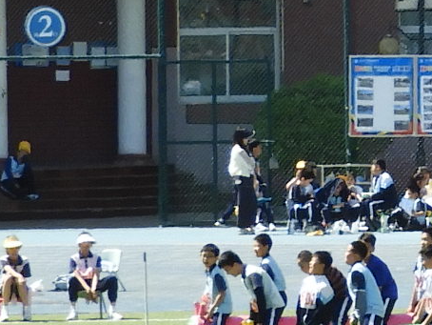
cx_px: 1169
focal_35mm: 898
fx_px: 11213
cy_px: -110
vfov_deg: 1.7
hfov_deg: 2.2
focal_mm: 22.4
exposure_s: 1/400
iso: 100
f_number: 5
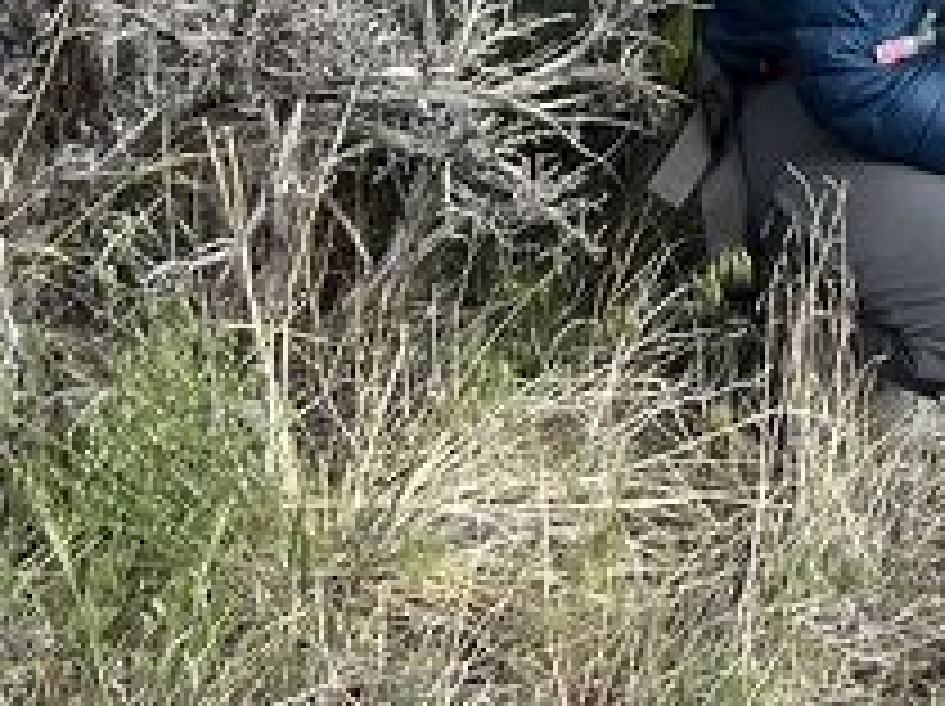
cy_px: -710
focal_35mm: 127
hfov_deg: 14.7
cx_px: 1336
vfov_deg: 10.7
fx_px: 3463
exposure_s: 1/2632
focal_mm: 5.7
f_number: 1.5
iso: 50
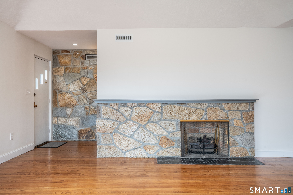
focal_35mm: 33
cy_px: 98
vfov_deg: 40.0
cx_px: 146
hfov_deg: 57.2
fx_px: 269
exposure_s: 1/20
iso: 400
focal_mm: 33
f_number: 11
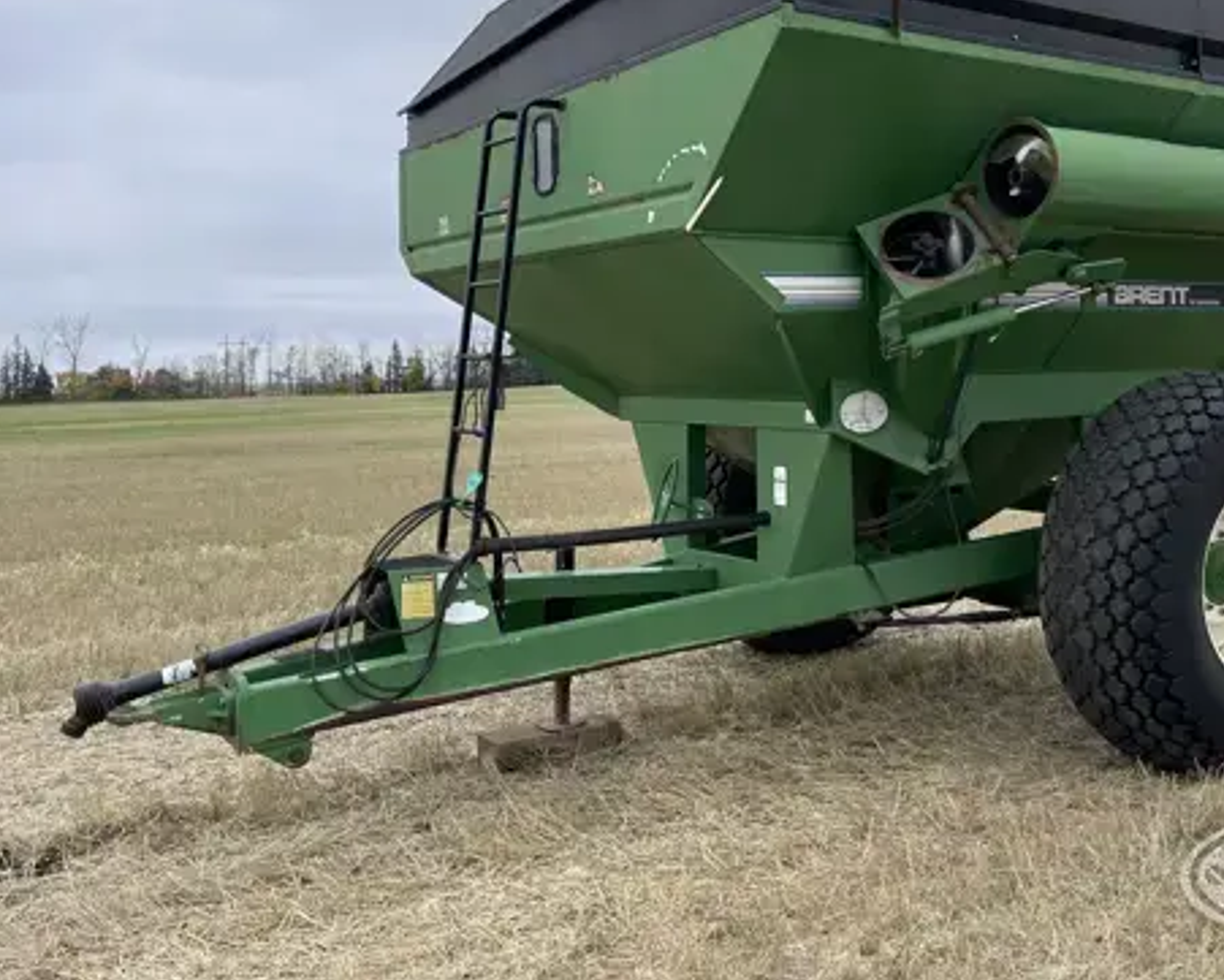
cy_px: 334
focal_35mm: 36
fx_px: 1304
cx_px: 792
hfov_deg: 49.6
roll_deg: +1.5
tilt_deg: +3.1
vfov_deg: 40.7
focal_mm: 5.1
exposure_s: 1/561
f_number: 1.6
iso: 32
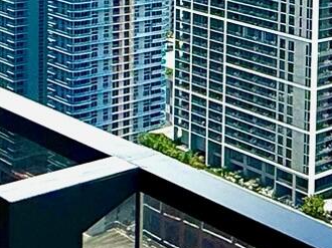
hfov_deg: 16.6
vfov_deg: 15.8
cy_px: -100
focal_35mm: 87
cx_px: 674
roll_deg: -3.2
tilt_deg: -2.7
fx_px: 834
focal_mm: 2.22
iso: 50
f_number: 2.2
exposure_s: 1/3289
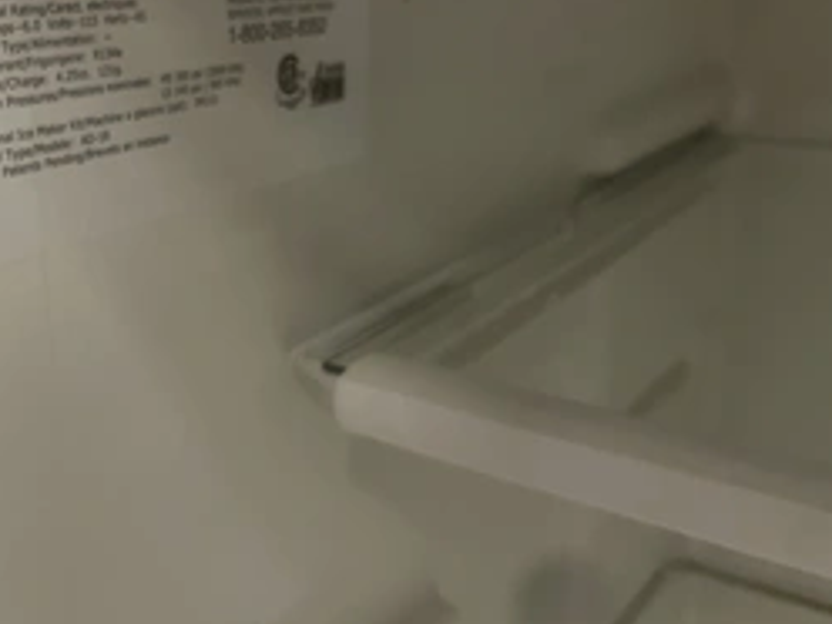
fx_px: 1009
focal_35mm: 42
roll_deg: +2.4
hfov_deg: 43.4
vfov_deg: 34.3
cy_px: 278
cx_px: 211
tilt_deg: -18.7
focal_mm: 5.1
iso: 250
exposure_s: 1/60
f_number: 1.6
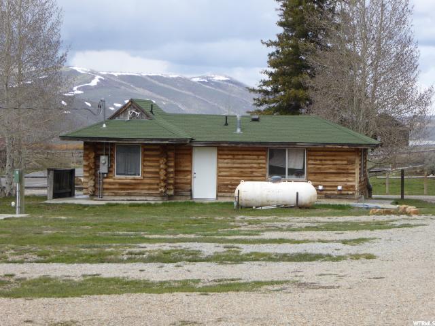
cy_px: 163
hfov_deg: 13.2
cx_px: 218
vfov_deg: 9.9
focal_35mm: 150
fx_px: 1885
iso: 100
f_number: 5.3
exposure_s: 1/400
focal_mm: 24.2
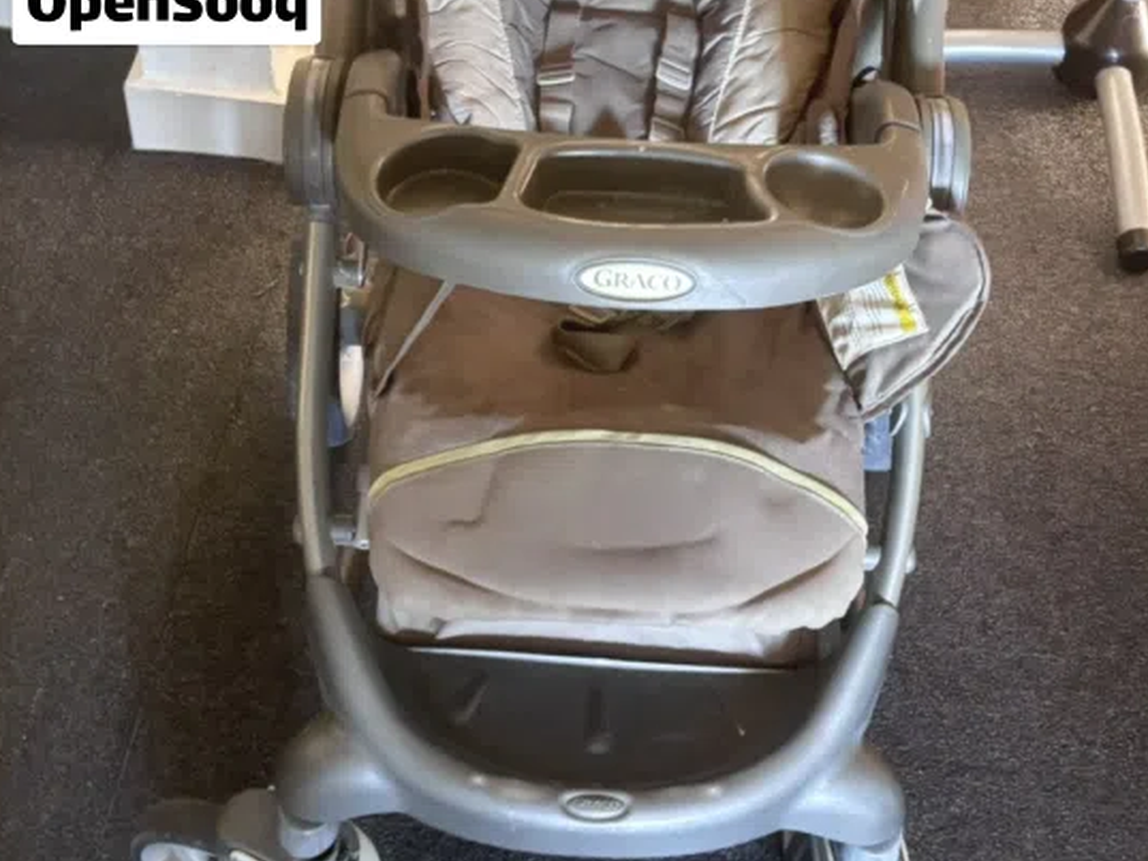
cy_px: 353
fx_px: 1028
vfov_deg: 45.3
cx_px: 643
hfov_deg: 58.2
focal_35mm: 31
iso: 1000
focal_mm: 5.96
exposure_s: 1/18
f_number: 1.6
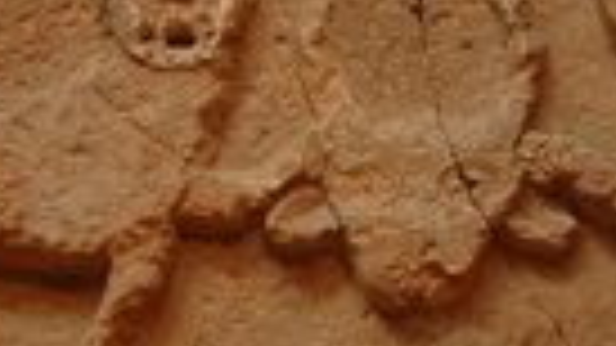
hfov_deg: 19.2
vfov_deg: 10.9
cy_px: 252
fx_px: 1813
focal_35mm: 111
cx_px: 418
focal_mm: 22
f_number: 4
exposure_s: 1/50
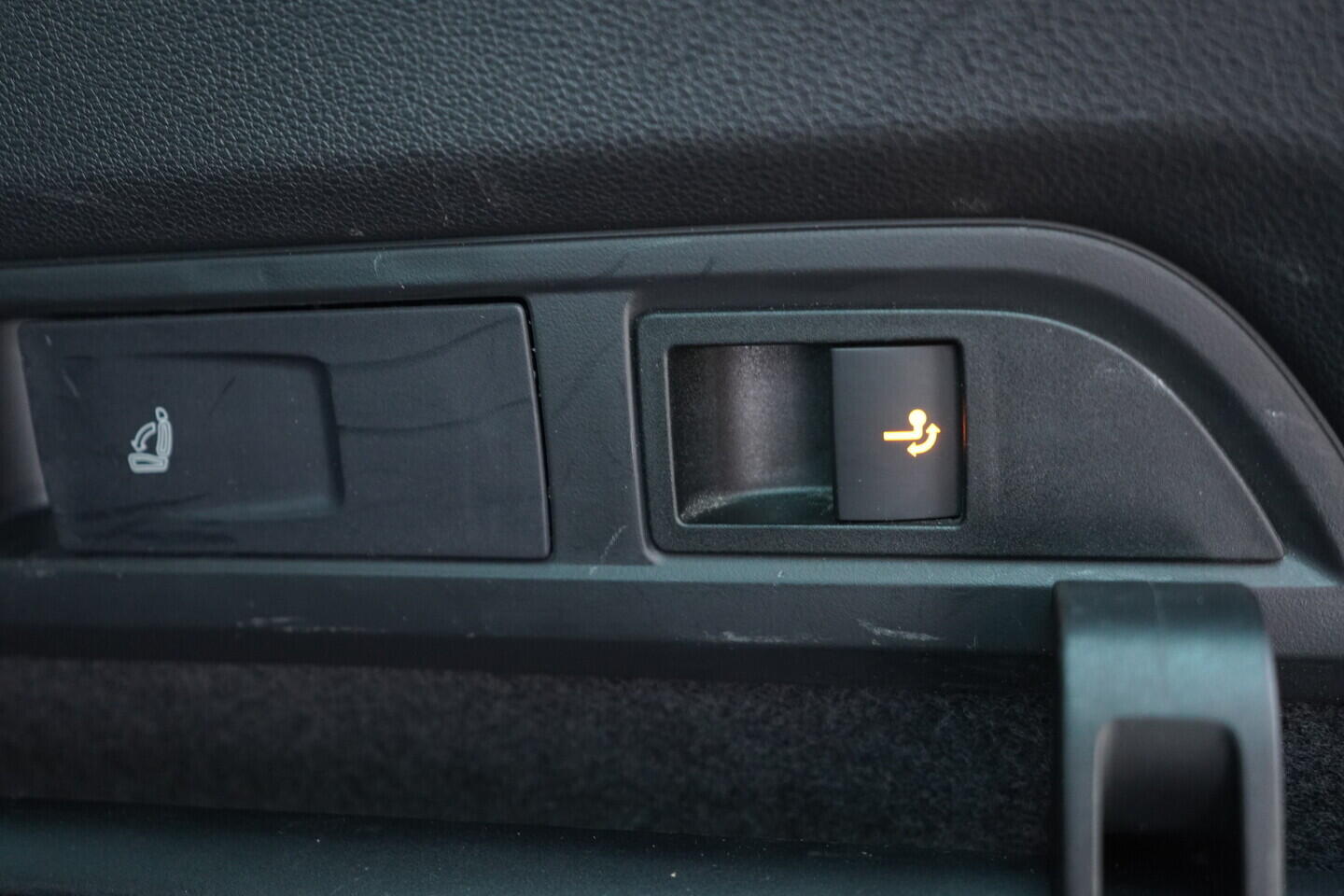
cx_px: 672
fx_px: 1344
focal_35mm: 36
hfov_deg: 53.1
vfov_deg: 36.9
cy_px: 448
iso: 1250
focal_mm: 24
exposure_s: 1/40
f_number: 2.8
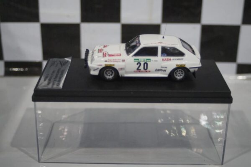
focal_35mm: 52
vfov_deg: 25.8
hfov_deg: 37.9
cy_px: 84
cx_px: 126
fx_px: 366
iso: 3200
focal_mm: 35
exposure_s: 1/160
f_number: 4
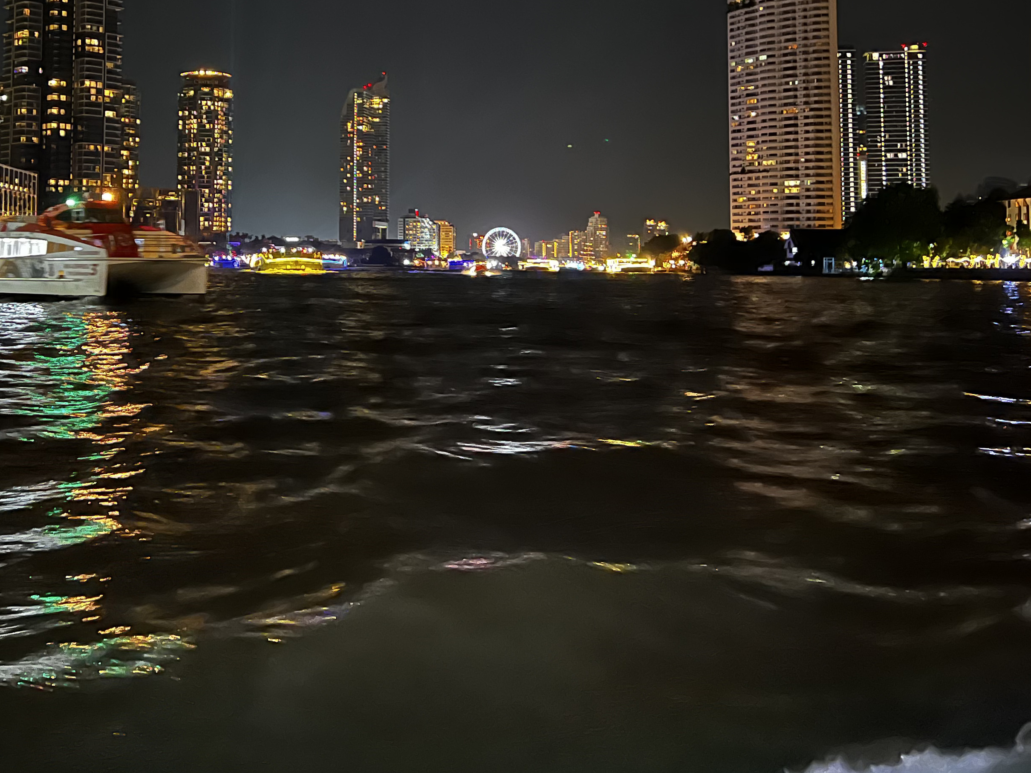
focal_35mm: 43
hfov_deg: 43.2
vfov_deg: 32.8
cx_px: 335
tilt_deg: +4.2
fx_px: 1281
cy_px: 166
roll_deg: -1.2
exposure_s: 1/14
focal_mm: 5.7
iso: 2500
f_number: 1.5
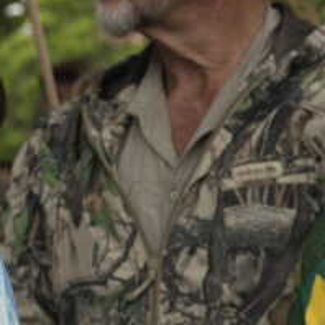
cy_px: 60
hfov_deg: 7.0
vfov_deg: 7.4
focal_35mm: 236
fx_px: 2507
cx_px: -476
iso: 100
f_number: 4
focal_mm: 50
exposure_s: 1/160
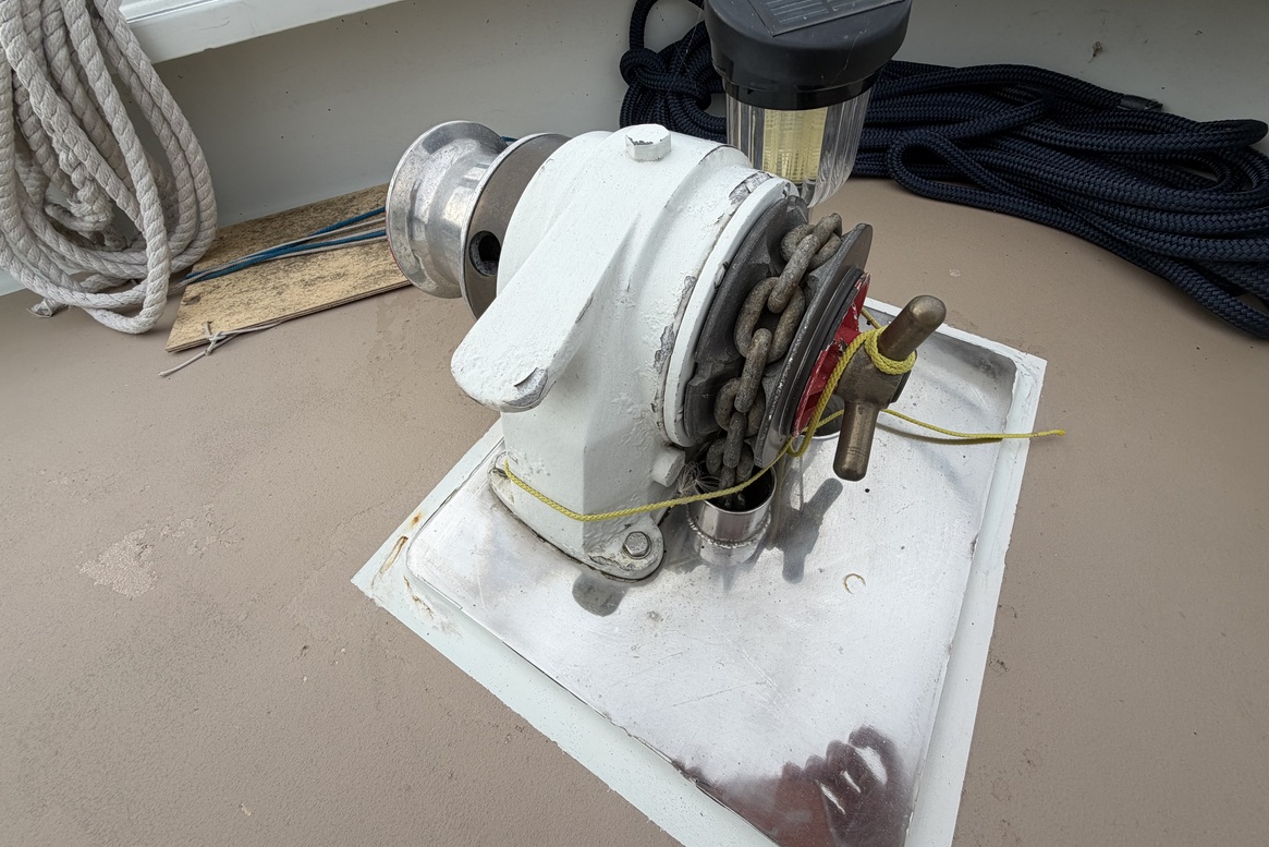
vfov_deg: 77.2
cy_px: 386
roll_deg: -4.1
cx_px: 649
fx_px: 529
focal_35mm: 15
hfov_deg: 100.4
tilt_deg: -44.7
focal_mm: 2.22
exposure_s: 1/770
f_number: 2.2
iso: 32
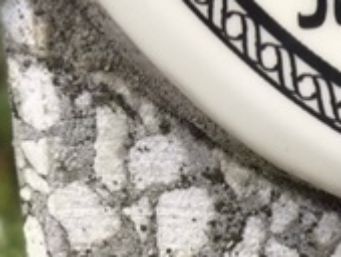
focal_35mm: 235
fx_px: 2318
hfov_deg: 7.9
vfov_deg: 6.3
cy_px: 139
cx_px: 789
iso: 100
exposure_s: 1/120
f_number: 1.7
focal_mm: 4.71
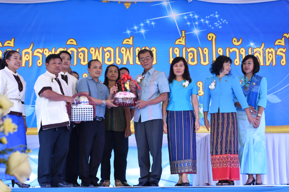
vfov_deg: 20.0
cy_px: 91
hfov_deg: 29.6
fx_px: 546
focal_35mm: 68
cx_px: 134
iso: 400
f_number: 5
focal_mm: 40
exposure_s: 1/100
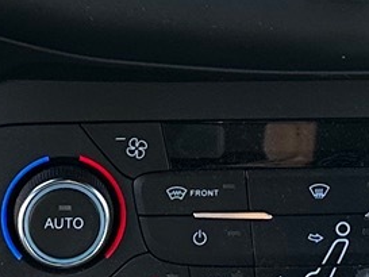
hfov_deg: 11.1
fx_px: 1888
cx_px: 266
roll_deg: -5.1
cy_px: -104
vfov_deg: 8.3
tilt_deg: -25.2
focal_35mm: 177
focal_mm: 6.86
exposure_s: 1/100
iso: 100
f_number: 1.78
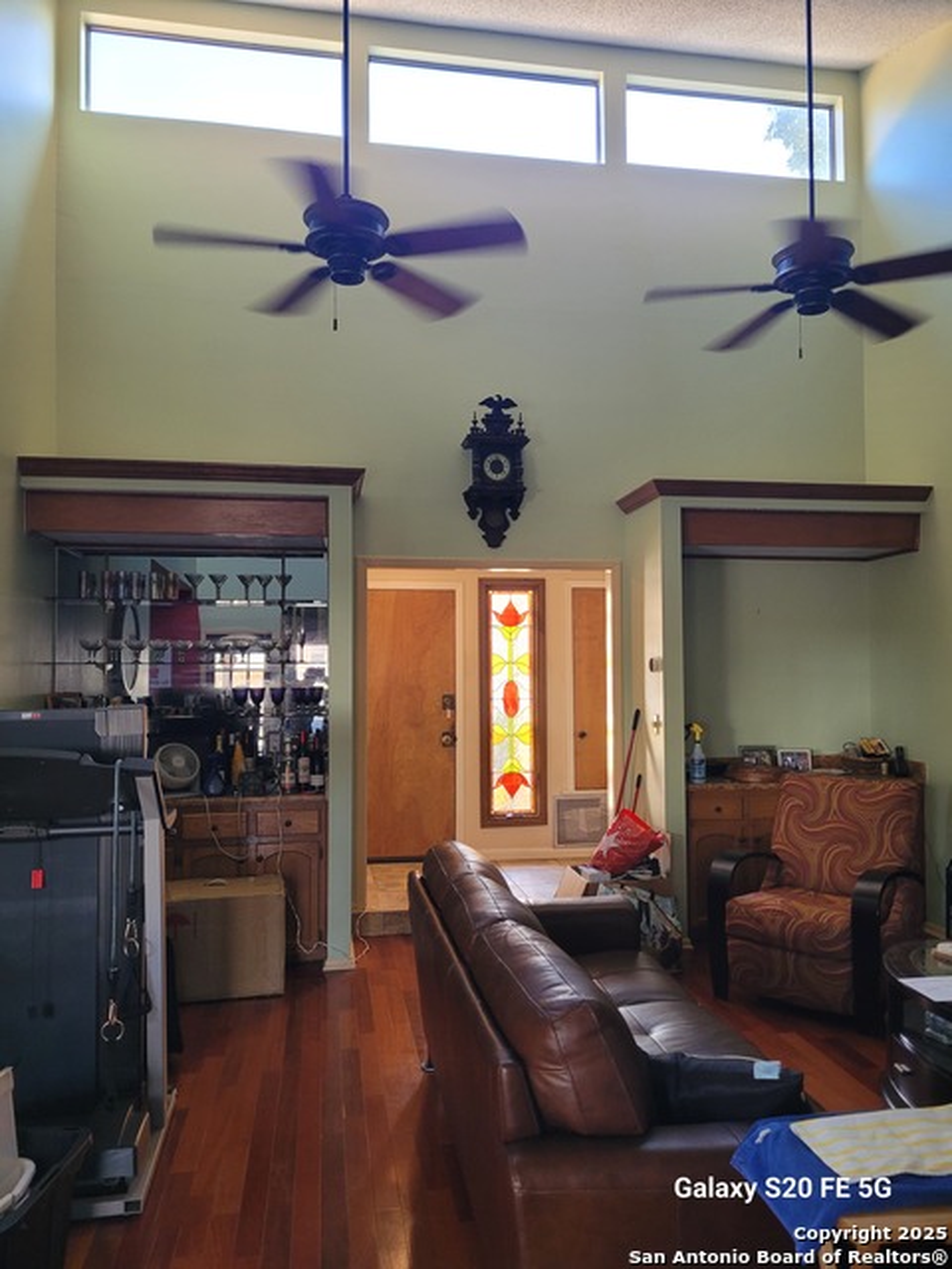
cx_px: 476
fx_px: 953
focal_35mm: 26
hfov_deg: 53.1
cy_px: 634
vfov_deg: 67.3
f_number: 1.8
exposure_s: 1/40
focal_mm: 5.4
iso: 160
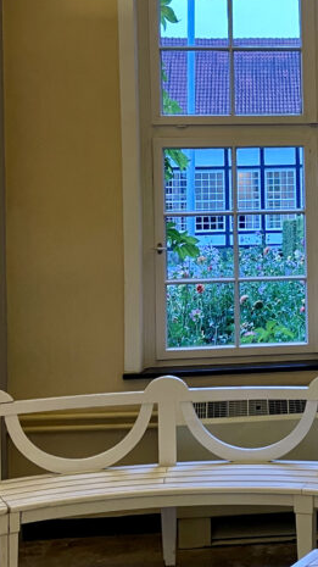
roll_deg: +0.9
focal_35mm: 60
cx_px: 348
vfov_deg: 34.6
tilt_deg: +1.0
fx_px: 901
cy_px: 196
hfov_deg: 19.2
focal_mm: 5.1
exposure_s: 1/33
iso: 400
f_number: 1.6
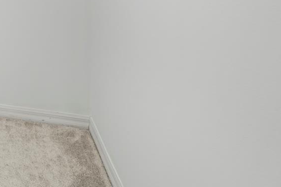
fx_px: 359
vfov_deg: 25.1
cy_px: -60
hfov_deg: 30.6
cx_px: -107
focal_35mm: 46
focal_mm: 16
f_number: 8
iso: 400
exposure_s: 1/10
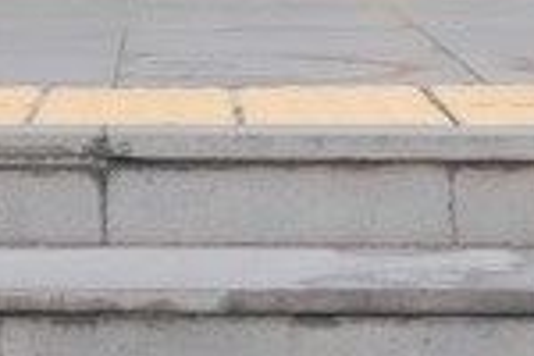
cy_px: -668
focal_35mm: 188
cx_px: -182
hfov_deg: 10.7
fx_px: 2788
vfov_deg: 6.7
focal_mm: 16
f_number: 14
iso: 200
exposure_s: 1/13
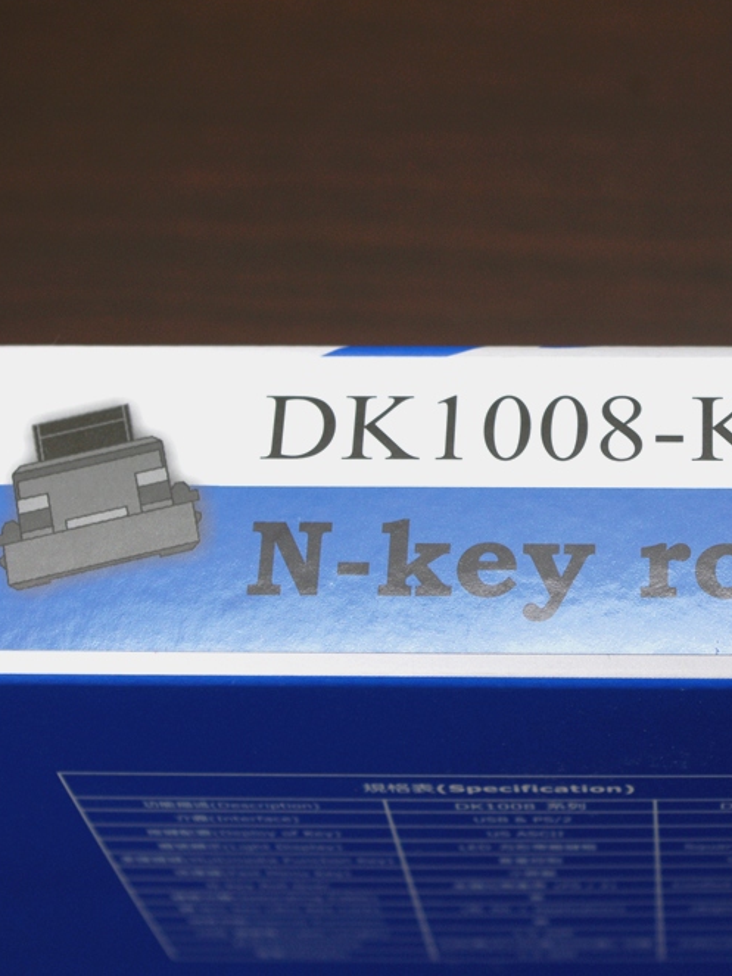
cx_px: 608
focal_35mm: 89
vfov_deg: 22.0
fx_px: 2510
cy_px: 478
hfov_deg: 16.4
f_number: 6.3
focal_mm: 40
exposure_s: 1/30
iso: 200
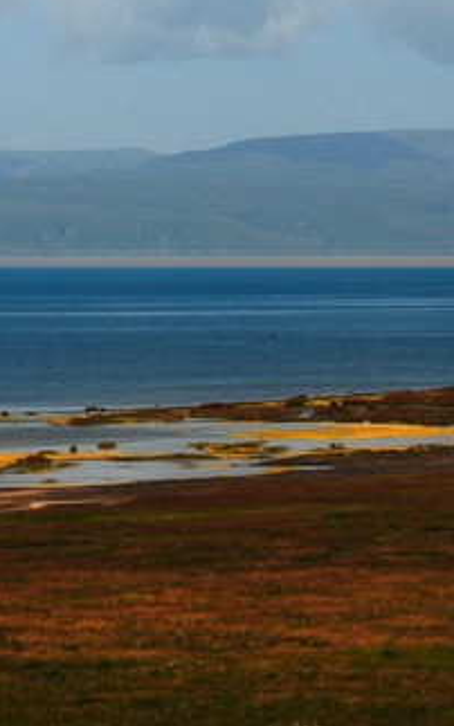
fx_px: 4591
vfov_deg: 9.0
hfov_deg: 5.7
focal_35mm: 232
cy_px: 206
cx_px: 61
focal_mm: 70
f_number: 11
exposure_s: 1/800
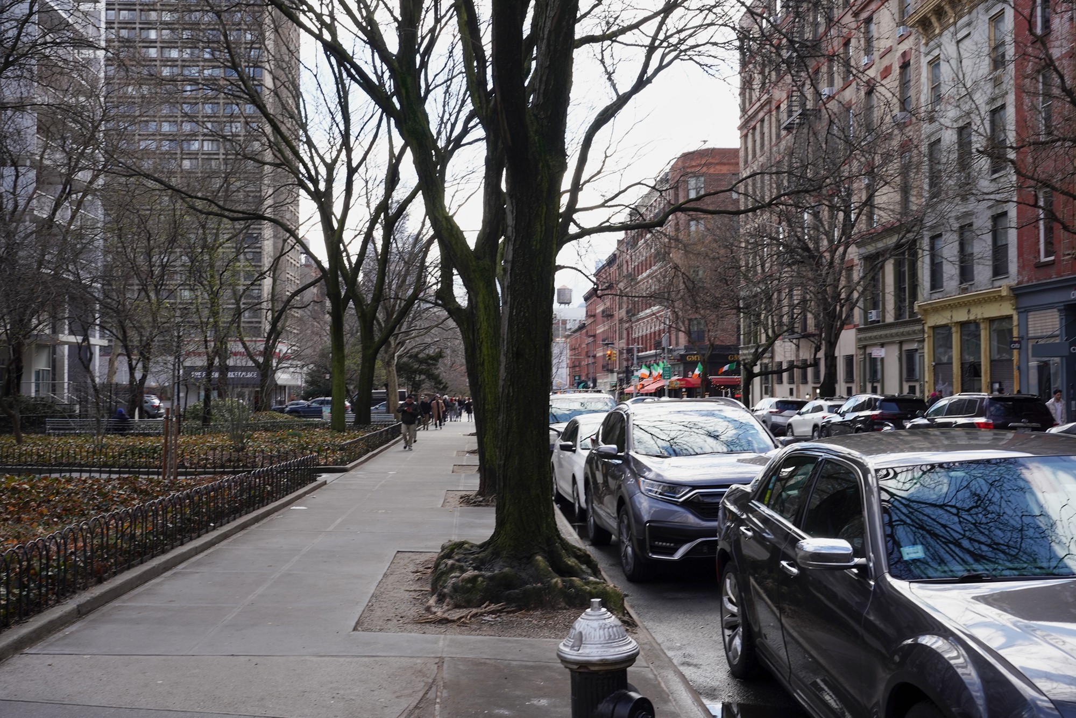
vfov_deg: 37.9
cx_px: 538
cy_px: 359
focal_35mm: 35
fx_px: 1046
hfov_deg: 54.4
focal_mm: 35
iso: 250
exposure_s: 1/100
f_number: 11
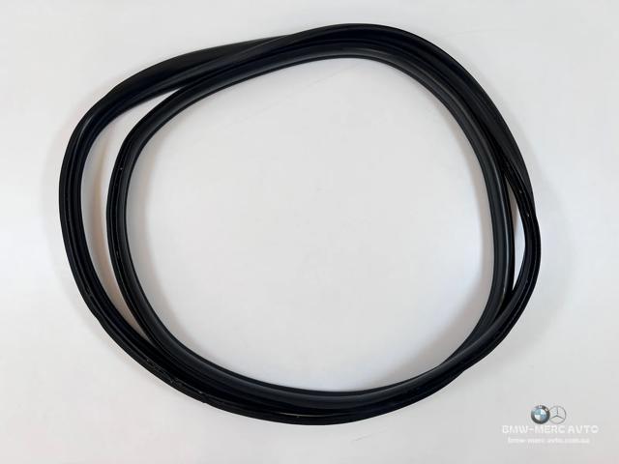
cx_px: 310
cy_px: 232
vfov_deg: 53.1
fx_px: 465
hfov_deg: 67.3
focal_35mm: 26
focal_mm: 5.7
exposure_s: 1/121
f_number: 1.5
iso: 40
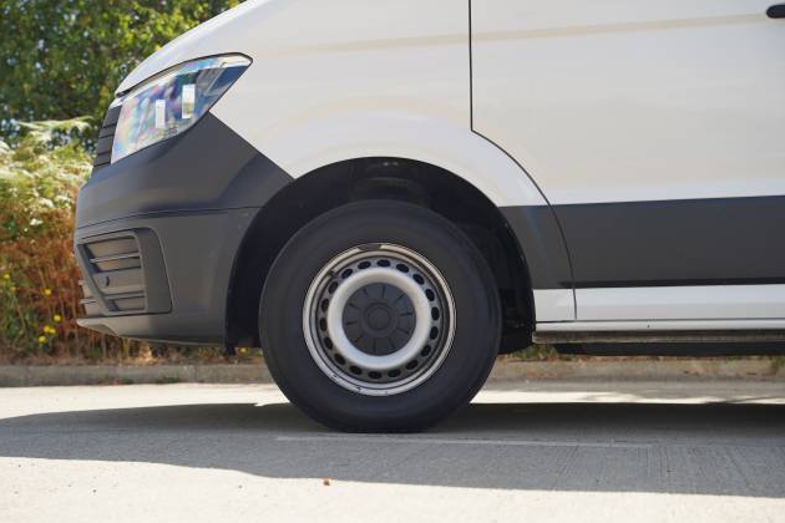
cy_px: 264
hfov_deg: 31.9
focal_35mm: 63
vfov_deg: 21.6
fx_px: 1374
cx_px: 388
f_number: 4.5
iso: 100
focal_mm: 62
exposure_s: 1/200
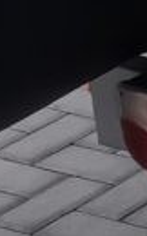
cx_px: 265
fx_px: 546
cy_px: -33
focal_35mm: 85
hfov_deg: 13.7
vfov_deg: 22.8
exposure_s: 1/33.3
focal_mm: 4.75
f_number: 1.8
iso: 400
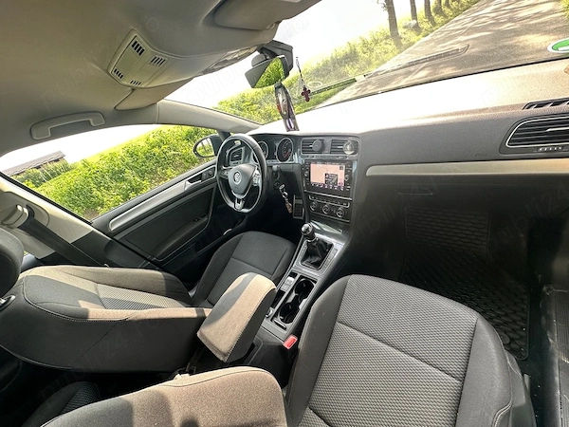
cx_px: 284
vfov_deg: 85.7
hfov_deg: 102.1
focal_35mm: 14
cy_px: 214
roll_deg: +21.2
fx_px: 230
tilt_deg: -28.9
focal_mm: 2.22
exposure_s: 1/99
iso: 80
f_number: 2.2
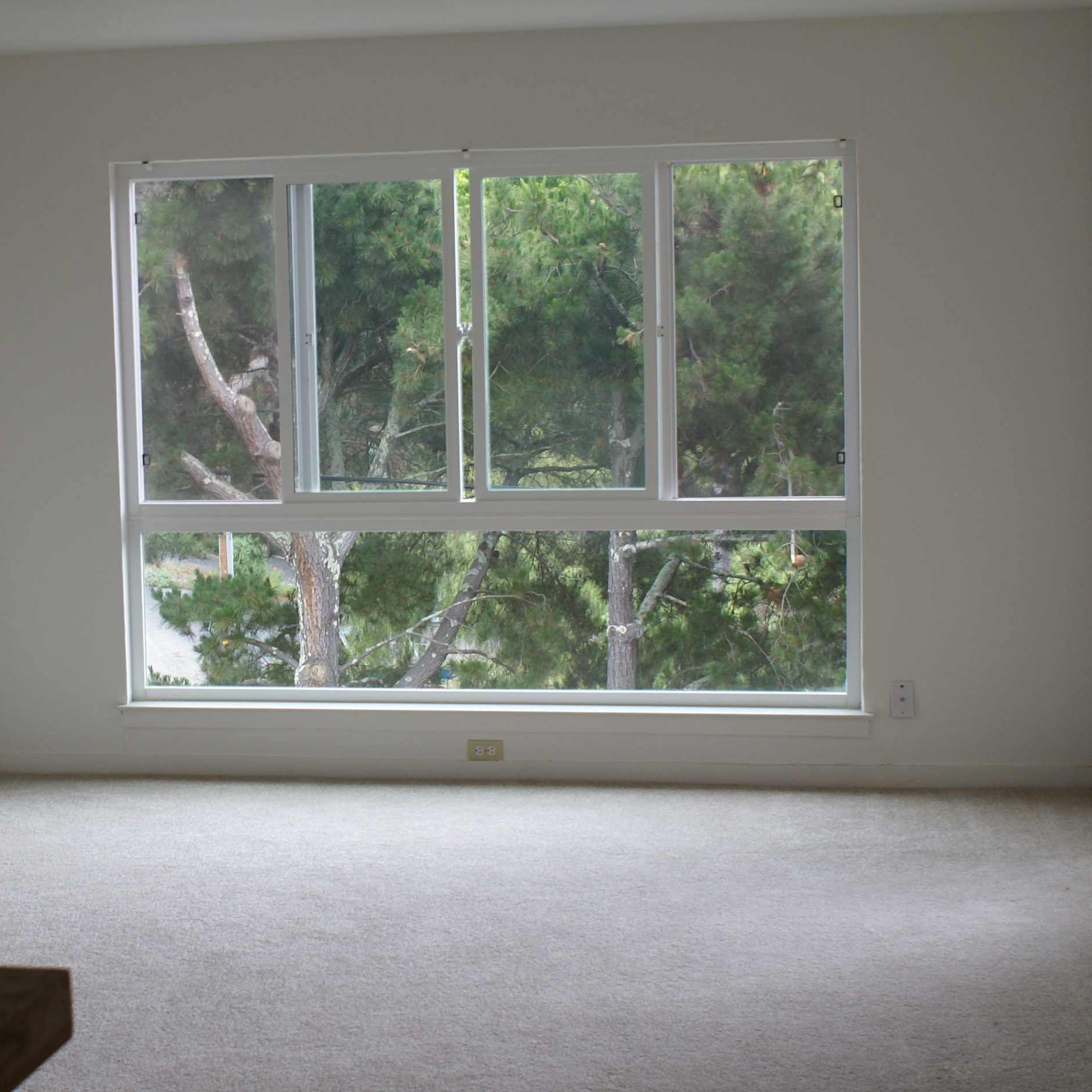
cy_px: 528
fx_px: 2427
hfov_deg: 25.0
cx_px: 265
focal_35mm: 68
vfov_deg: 25.4
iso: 100
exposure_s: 1/50
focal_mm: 26
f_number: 5
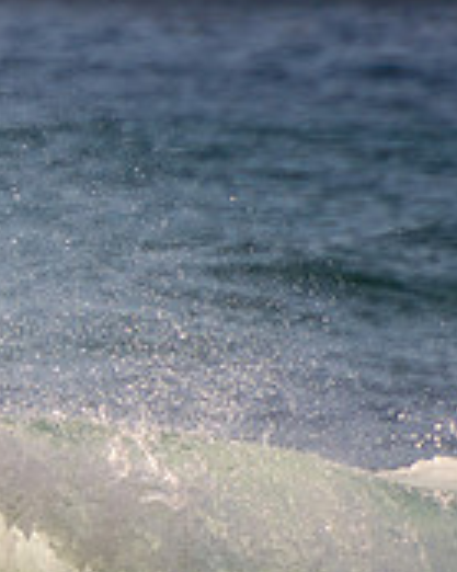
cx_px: -421
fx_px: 31796
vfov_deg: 1.0
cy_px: 468
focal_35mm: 1879
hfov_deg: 0.8
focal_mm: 400
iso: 560
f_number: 5.6
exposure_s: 1/2000
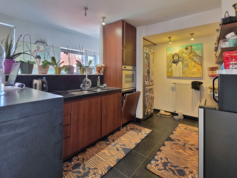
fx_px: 110
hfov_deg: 94.4
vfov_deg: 77.3
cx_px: 124
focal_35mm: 16
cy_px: 72
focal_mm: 2.2
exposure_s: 1/50
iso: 250
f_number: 1.9
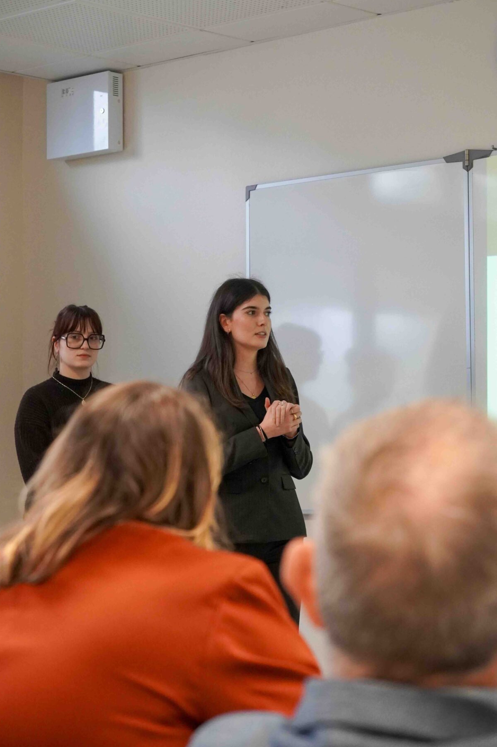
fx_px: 1761
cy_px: 354
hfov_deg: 16.1
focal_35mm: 85
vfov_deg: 23.9
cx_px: 276
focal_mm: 50
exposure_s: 1/160
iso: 2500
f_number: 4
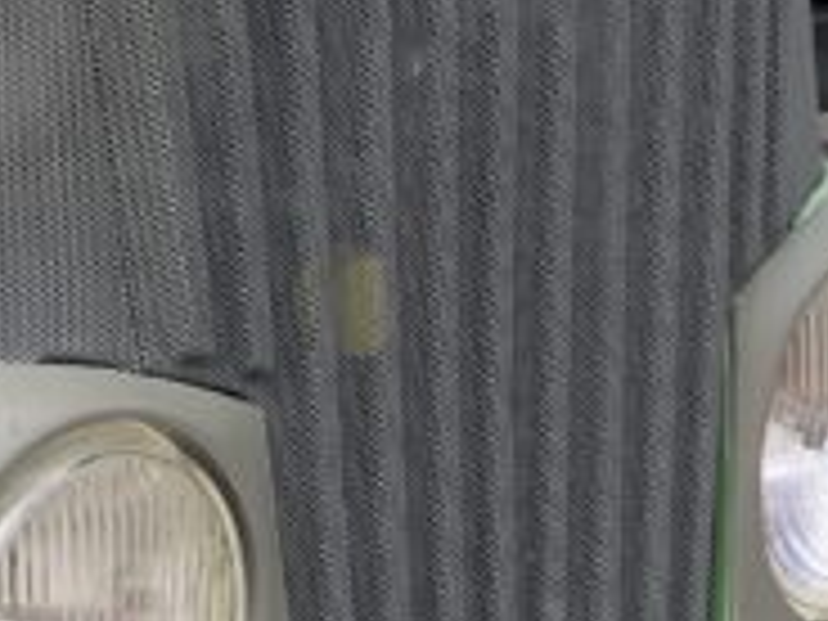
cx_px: -508
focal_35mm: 161
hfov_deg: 11.6
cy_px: -9
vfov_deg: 9.2
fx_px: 3851
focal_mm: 3
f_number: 1.8
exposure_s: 1/504
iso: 16
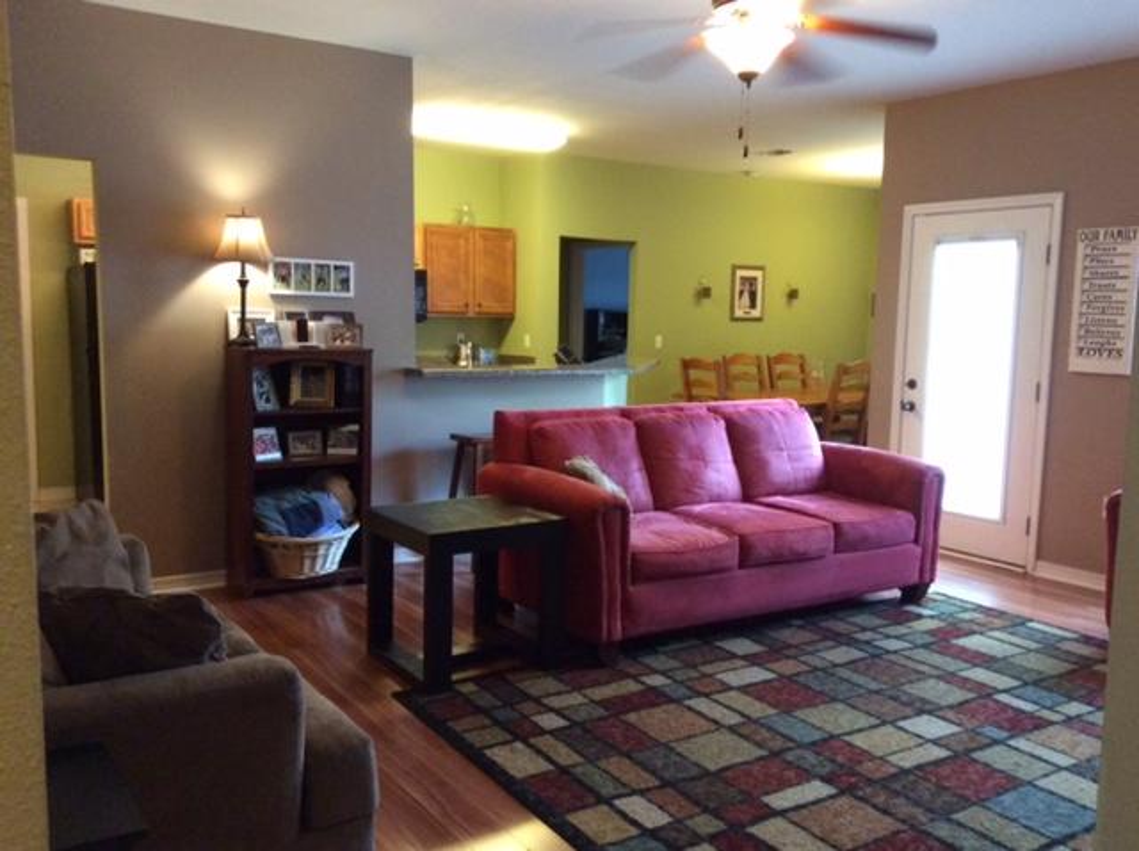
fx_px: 1051
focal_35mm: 32
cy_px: 426
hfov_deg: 56.9
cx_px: 570
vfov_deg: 44.1
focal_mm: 3.3
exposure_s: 1/24
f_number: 2.4
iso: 250
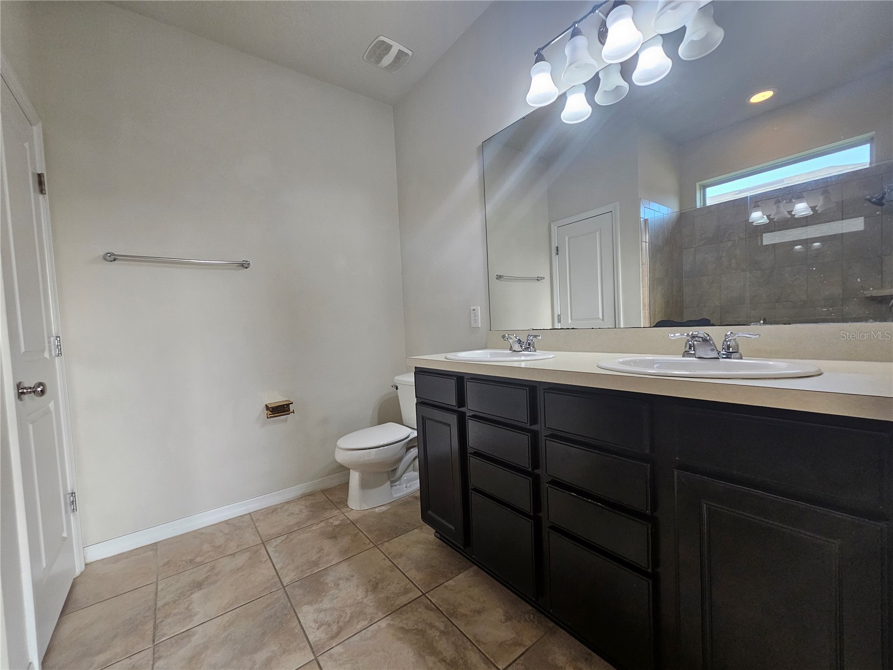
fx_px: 335
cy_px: 335
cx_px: 446
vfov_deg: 89.9
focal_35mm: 13
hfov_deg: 106.2
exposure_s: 1/60
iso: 160
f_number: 2.2
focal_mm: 2.2
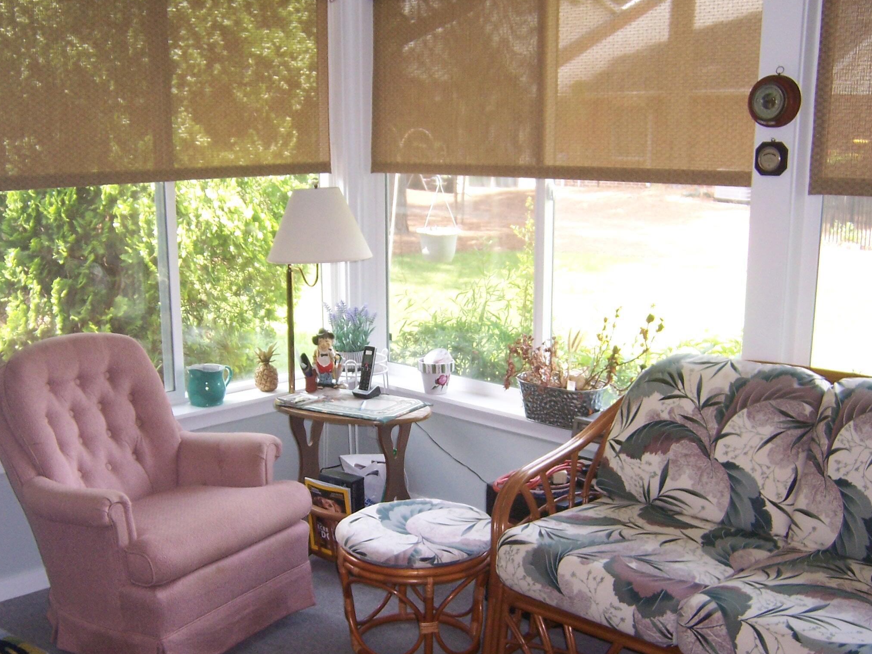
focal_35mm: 42
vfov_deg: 34.2
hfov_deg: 44.6
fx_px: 1058
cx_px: 352
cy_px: 392
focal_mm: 5.5
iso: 140
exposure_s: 1/60
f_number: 2.8
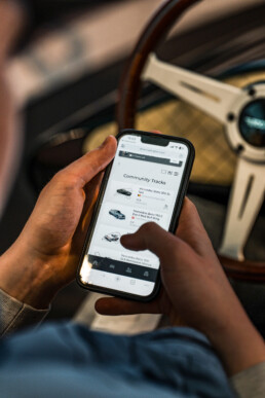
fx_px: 773
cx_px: 132
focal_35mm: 70
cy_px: 199
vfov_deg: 28.8
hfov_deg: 19.5
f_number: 2.8
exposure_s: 1/250
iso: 640
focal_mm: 70
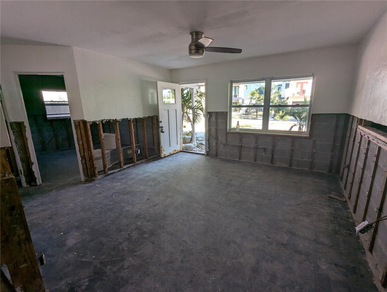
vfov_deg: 78.2
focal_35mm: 16
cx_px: 194
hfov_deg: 94.4
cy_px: 146
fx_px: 179
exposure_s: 1/145
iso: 68
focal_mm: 2.35
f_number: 2.2
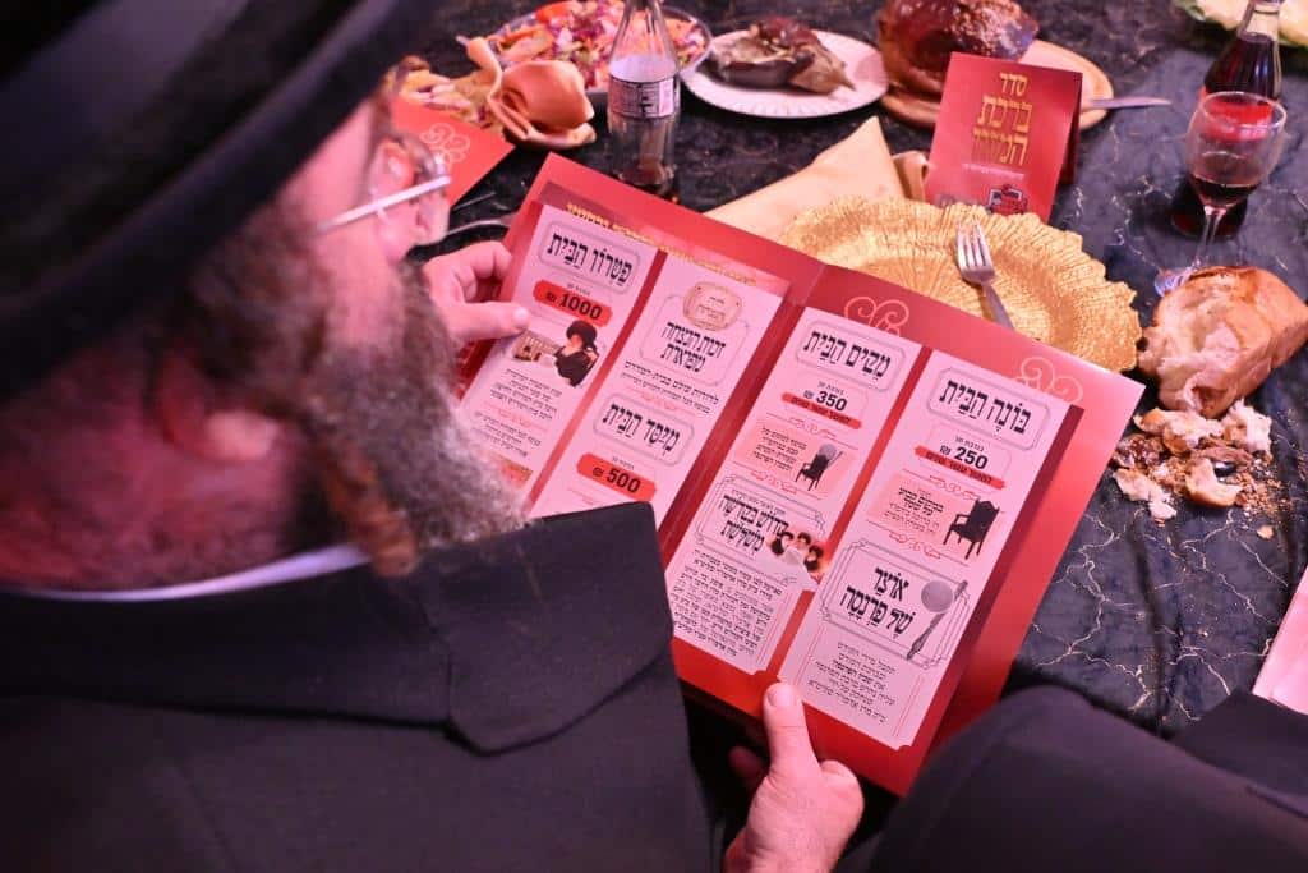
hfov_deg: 53.1
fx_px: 1308
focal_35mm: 36
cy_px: 436
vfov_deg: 36.9
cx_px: 654
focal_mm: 24
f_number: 4
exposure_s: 1/200
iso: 1000
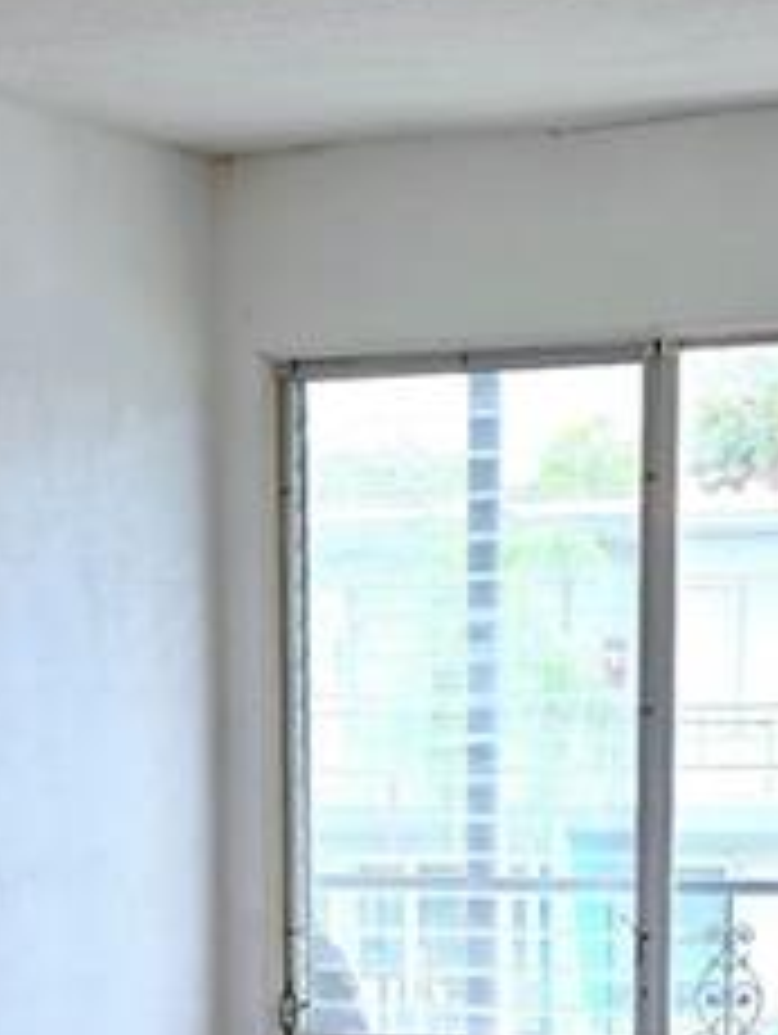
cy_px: 1413
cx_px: 189
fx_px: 3589
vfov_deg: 15.5
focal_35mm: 120
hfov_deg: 12.3
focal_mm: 6.3
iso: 25
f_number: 1.7
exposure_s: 1/120
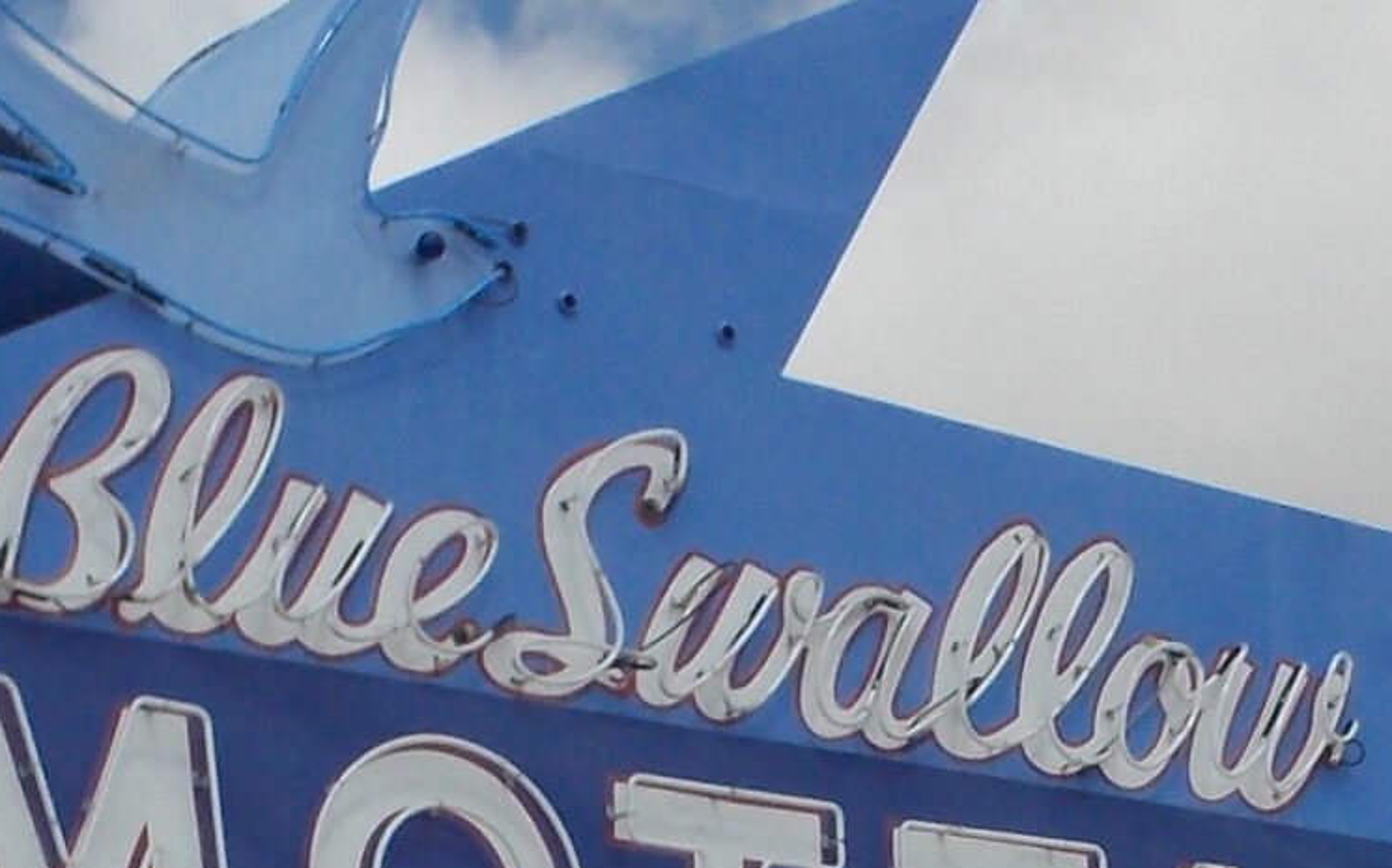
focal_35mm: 164
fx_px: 6219
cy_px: 1195
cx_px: 1007
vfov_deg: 7.9
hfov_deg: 12.7
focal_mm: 6.4
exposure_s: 1/640
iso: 80
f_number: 4.2
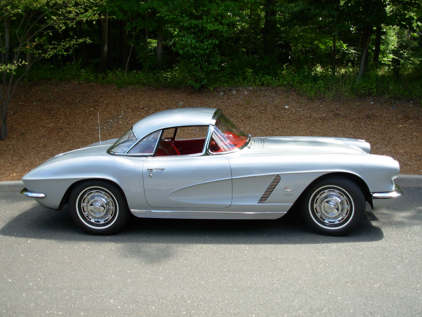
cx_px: 211
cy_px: 158
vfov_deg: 37.7
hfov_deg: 49.0
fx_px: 463
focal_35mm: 38
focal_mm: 6.3
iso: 50
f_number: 2.9
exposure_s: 1/209
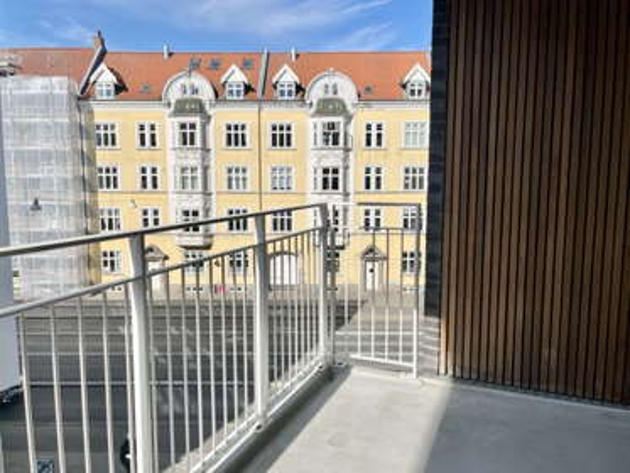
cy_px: 236
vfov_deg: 53.1
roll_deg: -2.0
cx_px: 315
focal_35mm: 26
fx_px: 473
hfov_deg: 67.3
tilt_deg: -6.6
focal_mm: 5.1
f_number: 1.6
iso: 50
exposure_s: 1/6897
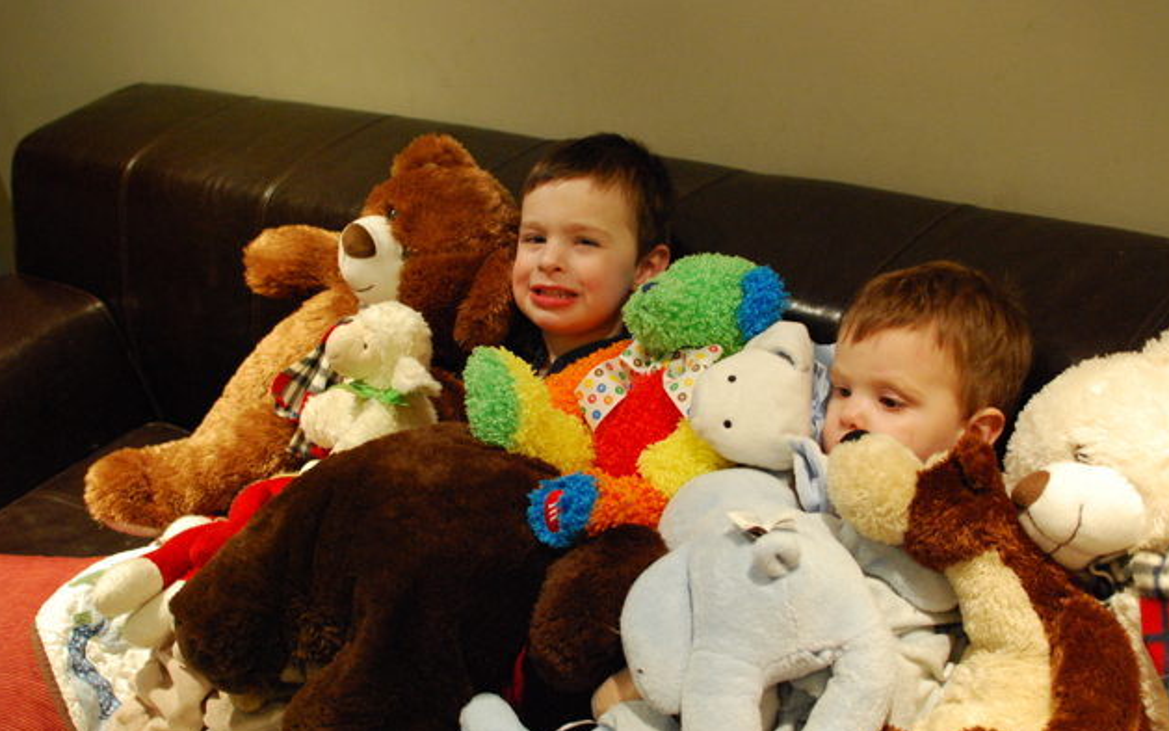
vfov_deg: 23.7
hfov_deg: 37.2
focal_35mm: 55
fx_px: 1737
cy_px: 352
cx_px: 589
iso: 1250
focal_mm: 35
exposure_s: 1/30
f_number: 2.8
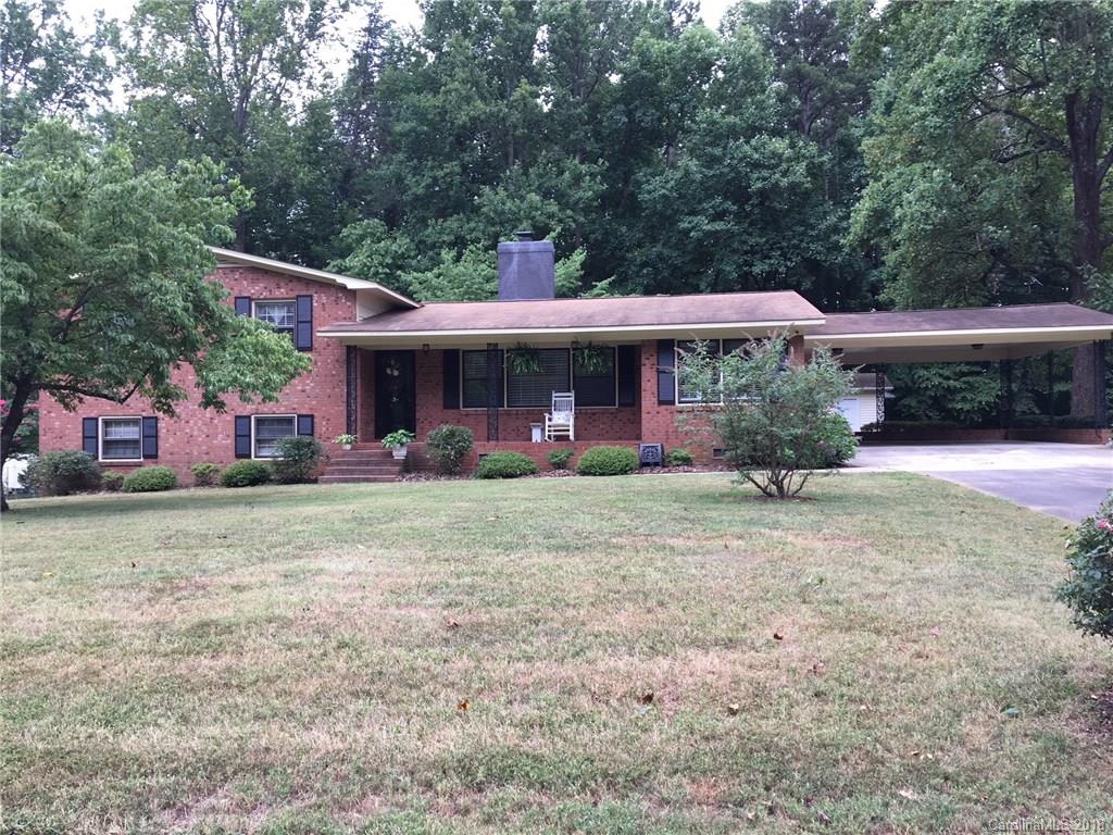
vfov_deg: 48.2
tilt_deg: +1.5
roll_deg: -0.1
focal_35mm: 29
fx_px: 932
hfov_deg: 61.7
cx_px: 556
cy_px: 418
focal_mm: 4.15
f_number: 2.2
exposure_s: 1/60
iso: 32
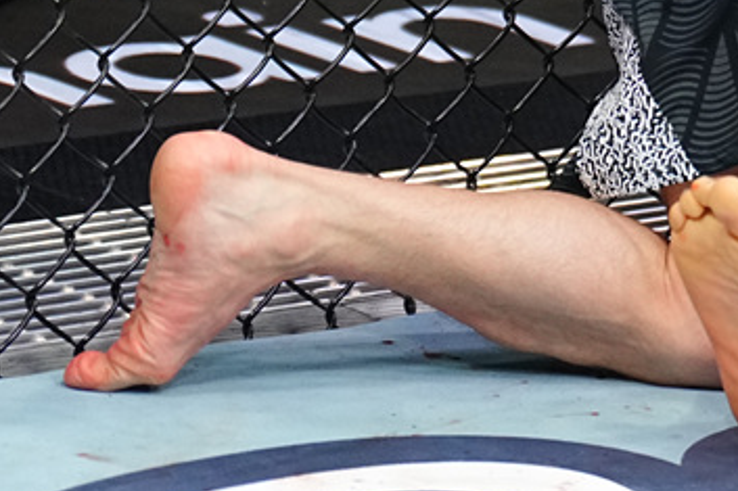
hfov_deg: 5.7
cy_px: -148
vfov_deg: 3.9
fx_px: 7274
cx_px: 1110
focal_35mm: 355
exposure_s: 1/1600
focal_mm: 116
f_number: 2.8
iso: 2500
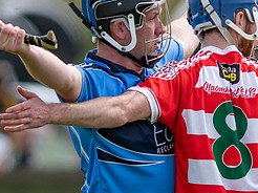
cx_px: 161
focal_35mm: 1640
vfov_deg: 0.9
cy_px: 246
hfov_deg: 1.2
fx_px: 12211
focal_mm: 300
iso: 125
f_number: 2.8
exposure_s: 1/1600
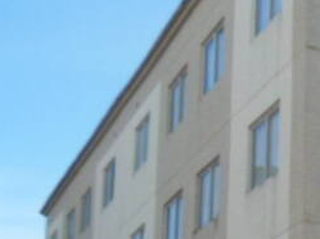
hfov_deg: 15.3
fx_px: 951
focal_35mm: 103
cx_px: 641
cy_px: 328
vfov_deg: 13.7
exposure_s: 1/1500
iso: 80
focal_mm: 4.5
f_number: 2.5
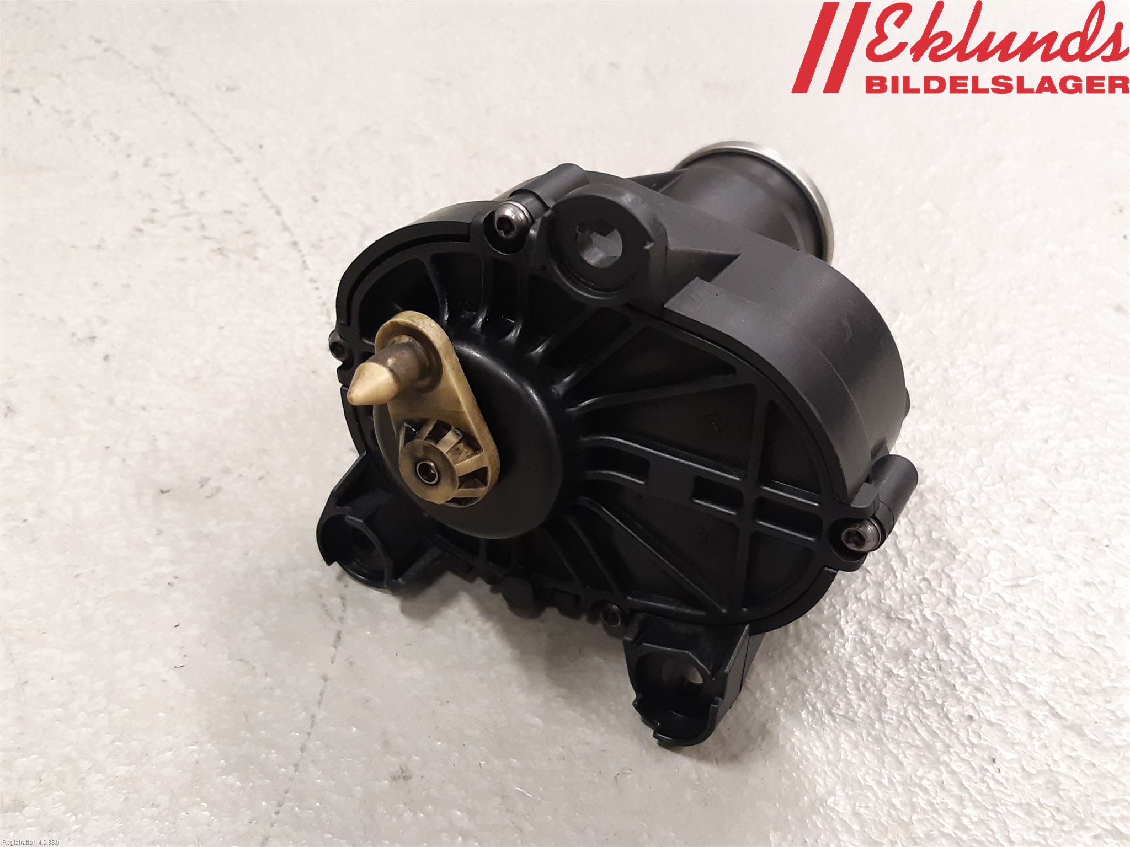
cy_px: 424
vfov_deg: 53.1
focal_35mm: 26
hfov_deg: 67.3
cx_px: 565
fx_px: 849
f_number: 1.7
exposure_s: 1/50
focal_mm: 3.93
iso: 200
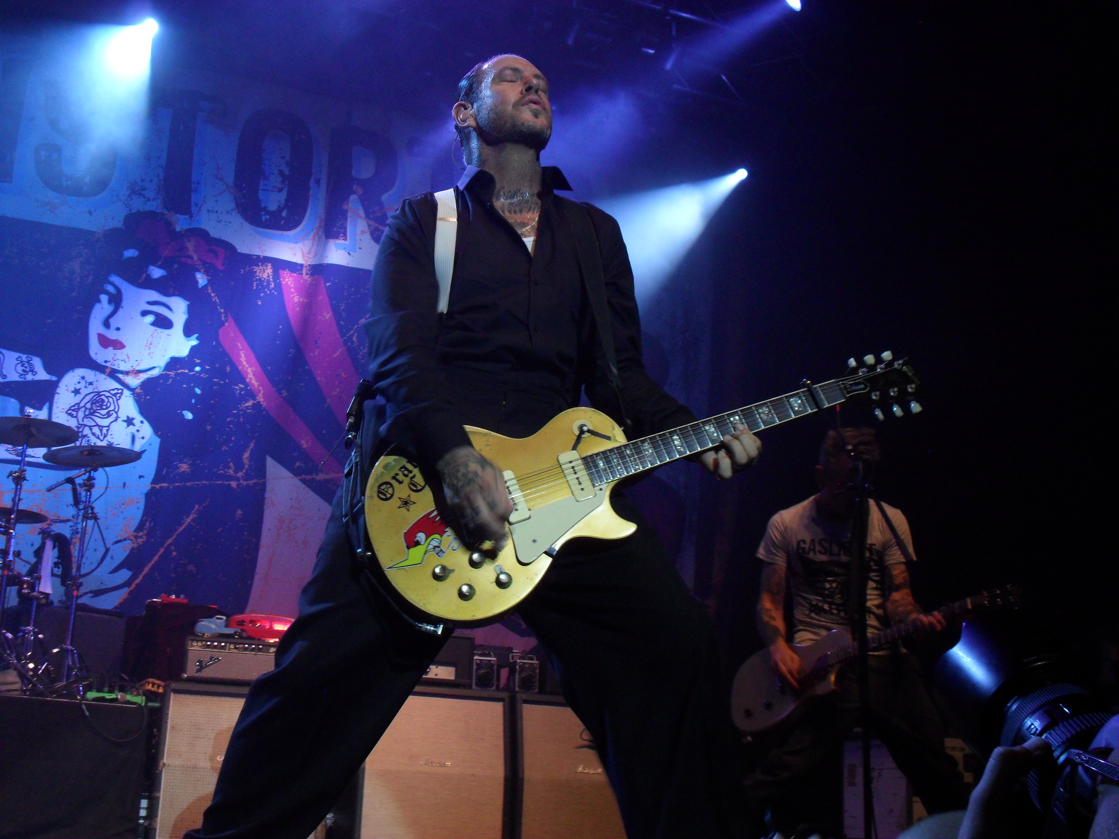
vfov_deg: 34.3
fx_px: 1358
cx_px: 560
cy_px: 420
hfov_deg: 44.8
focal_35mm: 42
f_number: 3.6
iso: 160
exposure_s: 1/30
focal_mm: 7.5
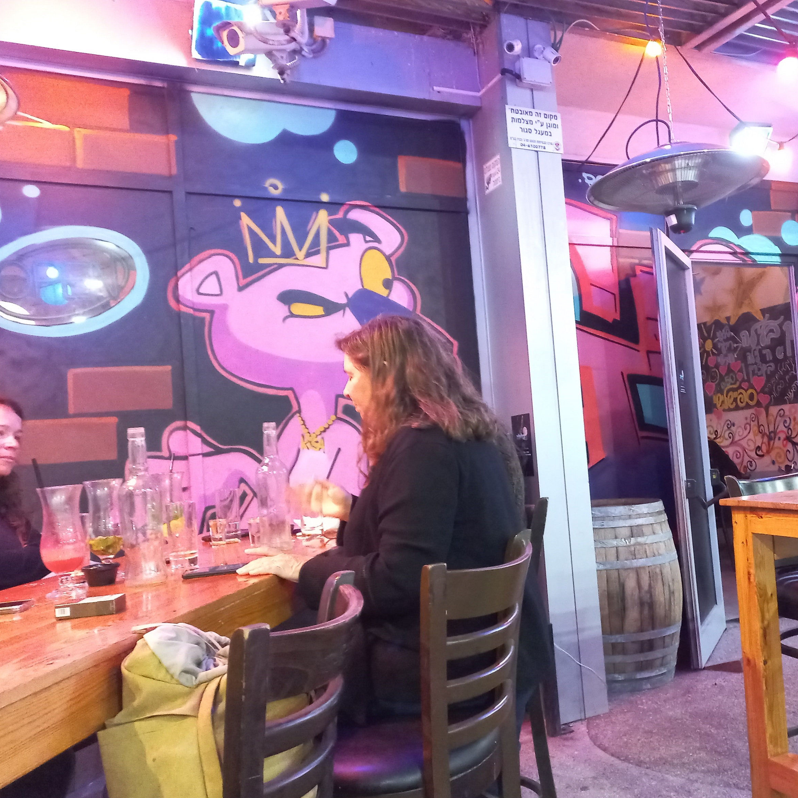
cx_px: 576
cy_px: 392
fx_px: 913
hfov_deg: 45.9
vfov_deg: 47.2
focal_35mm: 35
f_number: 1.8
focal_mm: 4.6
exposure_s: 1/25
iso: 1000
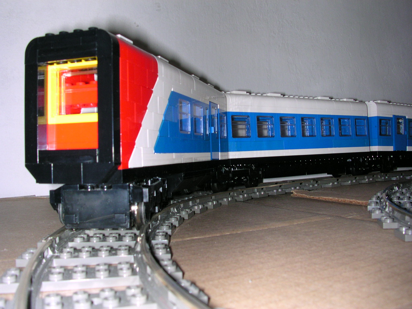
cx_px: 206
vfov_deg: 38.7
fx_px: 440
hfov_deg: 50.1
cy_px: 154
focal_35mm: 37
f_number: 4.5
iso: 100
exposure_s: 1/60
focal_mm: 5.6
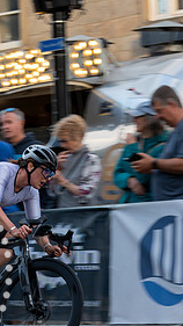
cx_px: 65
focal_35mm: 198
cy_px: 264
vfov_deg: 10.8
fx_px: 1709
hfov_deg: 6.1
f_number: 9
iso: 1000
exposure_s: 1/250
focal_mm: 74
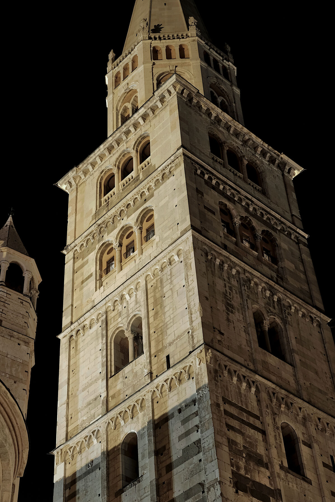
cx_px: 116
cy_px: 201
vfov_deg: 31.8
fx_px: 879
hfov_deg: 21.5
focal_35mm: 63
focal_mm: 31.5
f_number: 11
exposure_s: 25
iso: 160
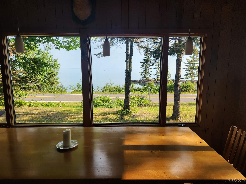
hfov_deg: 73.9
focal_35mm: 23
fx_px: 163
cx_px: 123
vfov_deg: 58.9
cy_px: 92
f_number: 1.8
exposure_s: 1/441
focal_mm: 5.4
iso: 20
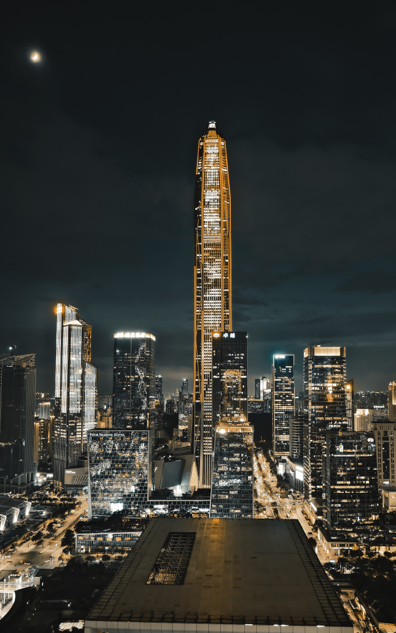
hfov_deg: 49.3
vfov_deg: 72.5
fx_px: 432
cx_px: 208
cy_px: 315
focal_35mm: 25
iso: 800
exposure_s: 1/6
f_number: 2.8
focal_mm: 16
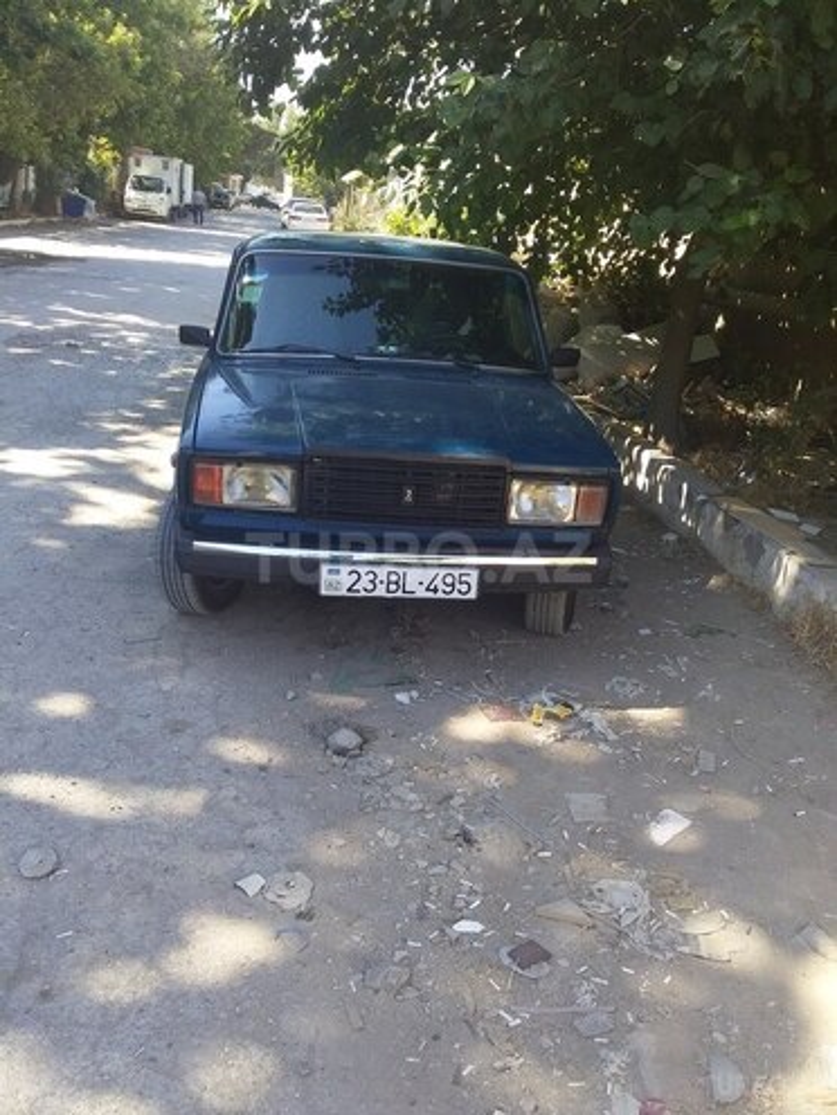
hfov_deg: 45.4
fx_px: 999
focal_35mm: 31
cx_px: 418
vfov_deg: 58.4
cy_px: 558
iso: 40
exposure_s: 1/260
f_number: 2.2
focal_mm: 3.3
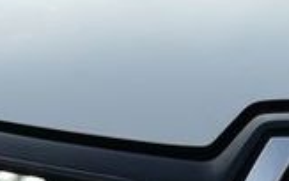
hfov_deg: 13.2
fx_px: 1229
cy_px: 116
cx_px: 309
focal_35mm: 156
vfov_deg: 8.4
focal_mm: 9.12
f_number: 2.8
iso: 125
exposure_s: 1/2000
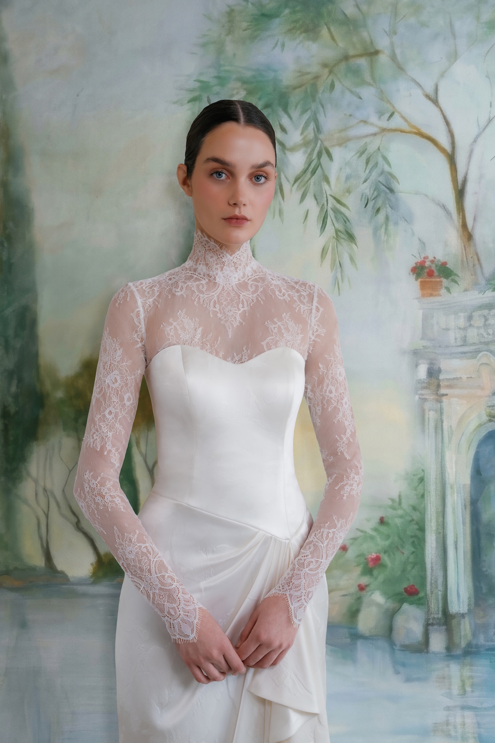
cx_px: 248
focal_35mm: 35
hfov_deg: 37.8
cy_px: 372
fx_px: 722
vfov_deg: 54.4
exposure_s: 1/250
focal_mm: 35
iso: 800
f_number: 3.5
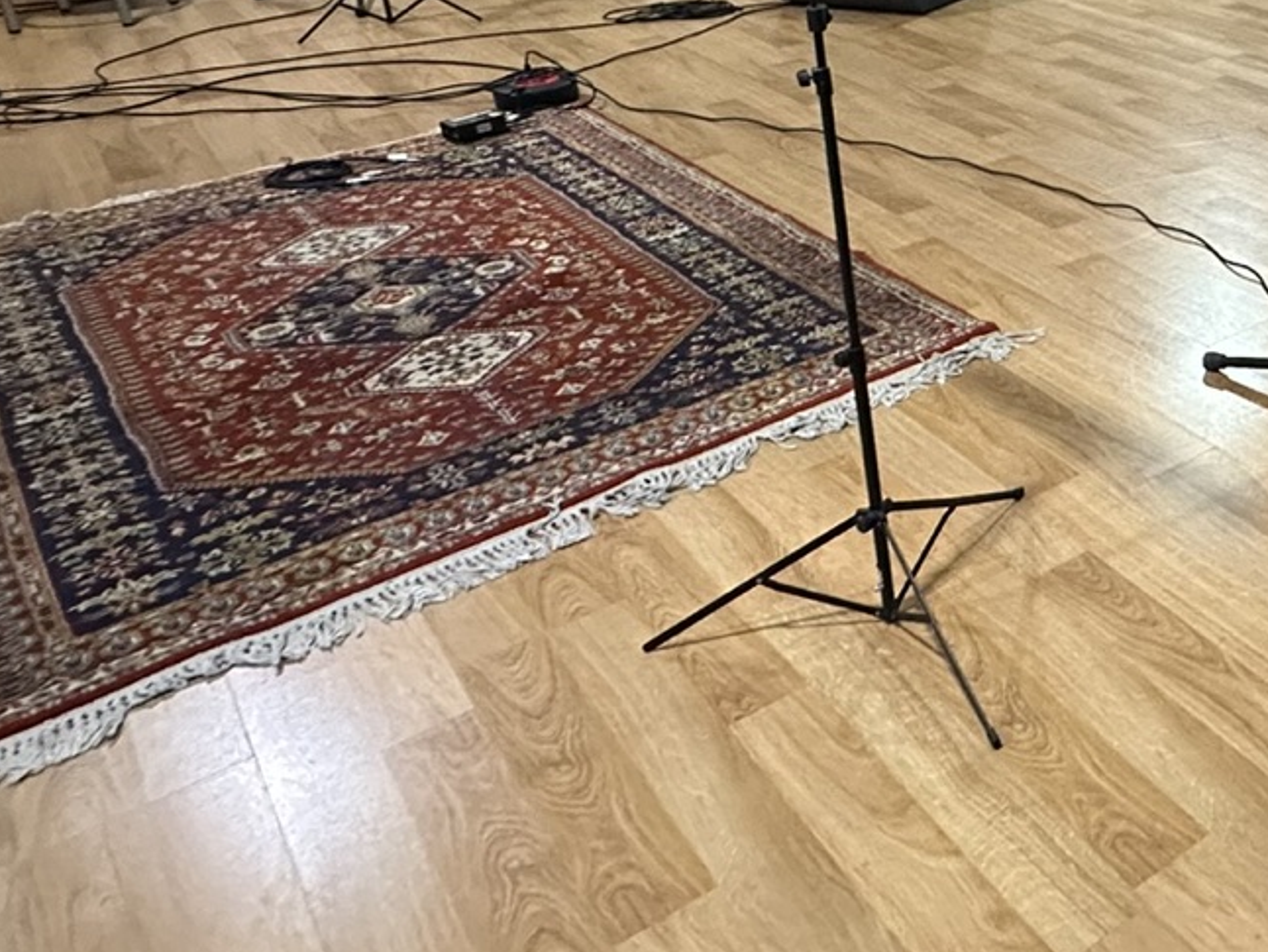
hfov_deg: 38.9
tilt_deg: -18.8
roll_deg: -0.4
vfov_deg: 35.0
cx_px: 1411
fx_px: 1429
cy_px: 116
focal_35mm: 39
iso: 1000
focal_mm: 2.22
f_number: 2.2
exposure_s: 1/50
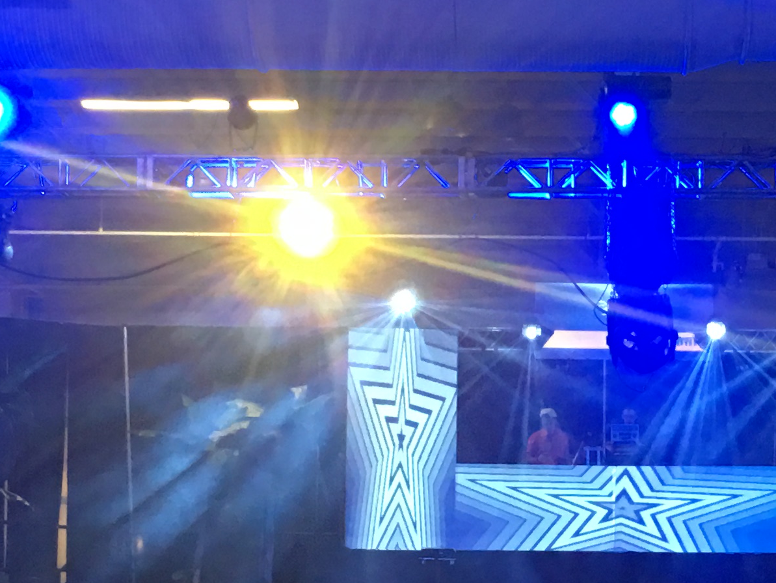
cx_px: 596
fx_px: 2197
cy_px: 469
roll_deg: -1.5
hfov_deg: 19.9
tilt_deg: +2.7
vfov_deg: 15.0
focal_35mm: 98
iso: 100
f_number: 2.2
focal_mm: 4.15
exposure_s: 1/10
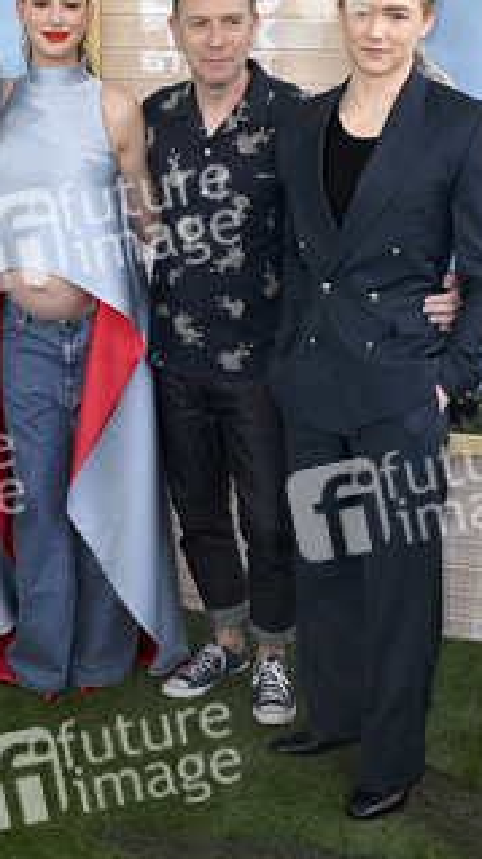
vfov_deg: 44.5
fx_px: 1047
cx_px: 180
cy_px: 364
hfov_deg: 25.8
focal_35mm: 46
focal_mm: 35
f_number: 6.3
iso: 640
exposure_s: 1/250
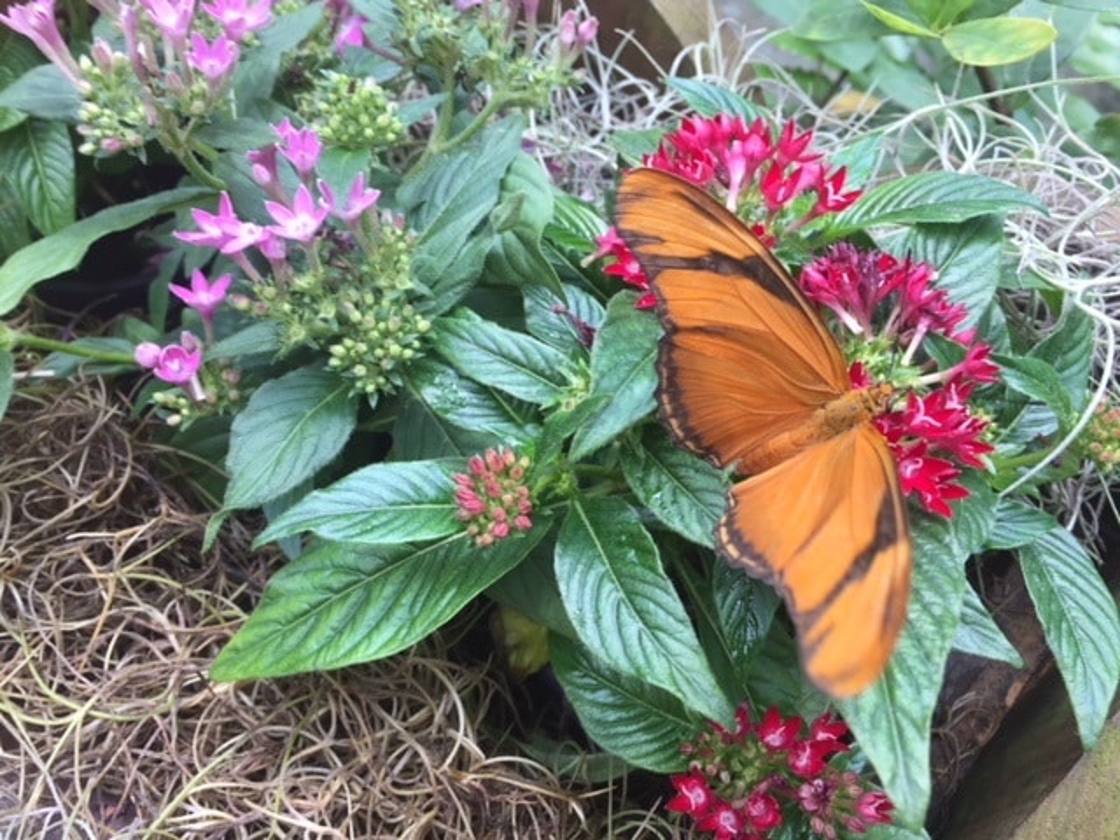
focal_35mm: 29
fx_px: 938
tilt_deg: -60.4
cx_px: 560
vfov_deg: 48.2
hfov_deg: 61.7
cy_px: 420
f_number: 2.2
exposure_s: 1/120
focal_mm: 4.15
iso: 40
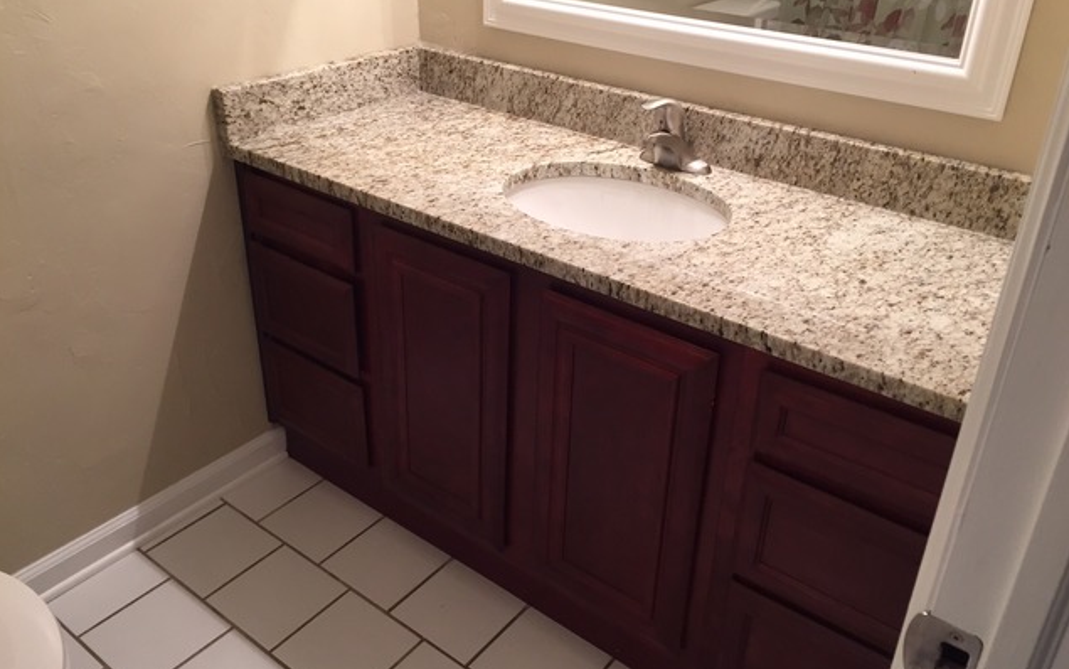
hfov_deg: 61.2
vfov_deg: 40.6
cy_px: 303
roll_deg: -1.4
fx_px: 903
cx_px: 532
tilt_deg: -28.2
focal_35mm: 31
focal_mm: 4.15
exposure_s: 1/30
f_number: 2.2
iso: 80
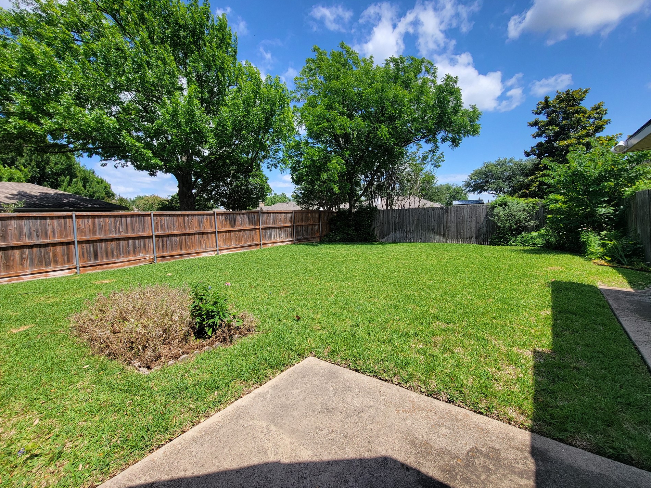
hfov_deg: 102.0
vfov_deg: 85.6
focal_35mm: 14
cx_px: 335
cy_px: 231
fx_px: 263
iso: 50
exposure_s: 1/1218
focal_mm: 2.2
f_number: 2.2
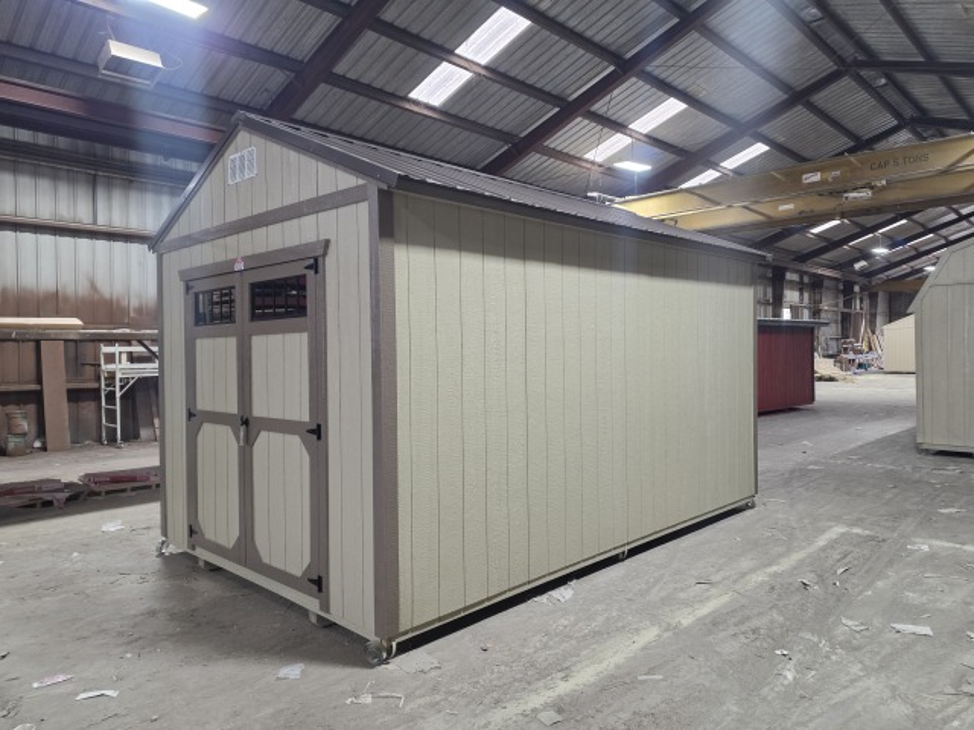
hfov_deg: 73.9
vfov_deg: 58.9
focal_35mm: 23
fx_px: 647
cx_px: 487
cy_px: 365
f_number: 1.4
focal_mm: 6.5
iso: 320
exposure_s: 1/120
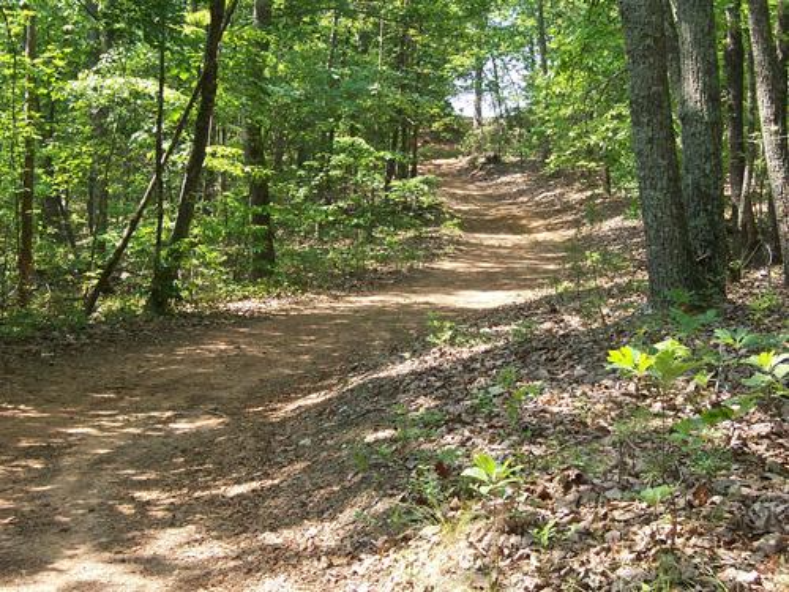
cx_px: 394
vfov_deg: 20.2
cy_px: 296
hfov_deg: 26.7
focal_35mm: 73
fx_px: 1664
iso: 80
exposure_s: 1/60
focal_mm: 12.1
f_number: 4.8
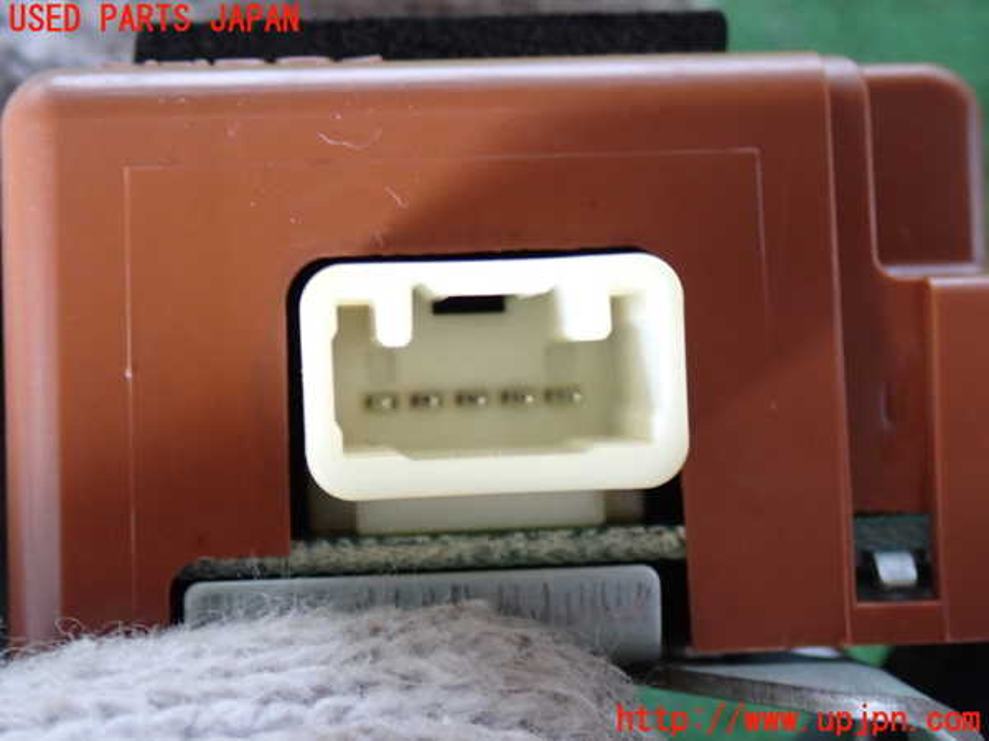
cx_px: 494
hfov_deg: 25.3
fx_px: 2200
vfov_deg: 19.1
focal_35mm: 77
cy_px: 370
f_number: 4.1
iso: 800
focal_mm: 13.65
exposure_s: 1/20
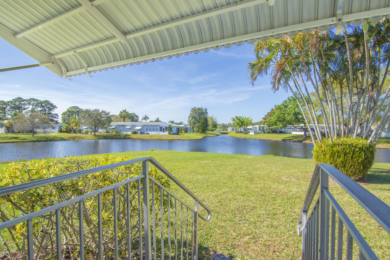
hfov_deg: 95.0
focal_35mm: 16
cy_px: 130
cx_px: 195
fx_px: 179
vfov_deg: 72.1
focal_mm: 11
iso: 320
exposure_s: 1/500
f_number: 11
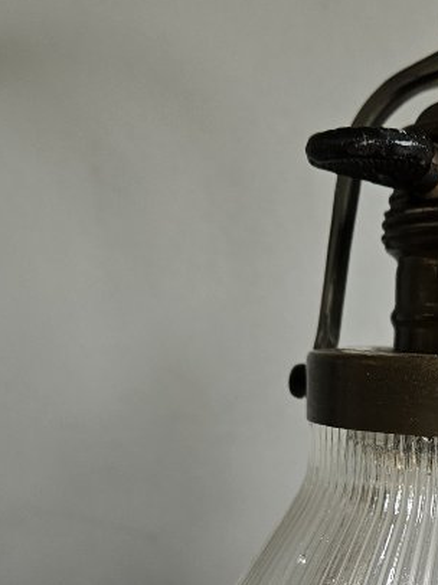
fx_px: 1148
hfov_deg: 20.7
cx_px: 460
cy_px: 578
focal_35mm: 68
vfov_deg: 27.1
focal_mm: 5.4
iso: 125
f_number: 1.8
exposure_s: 1/190
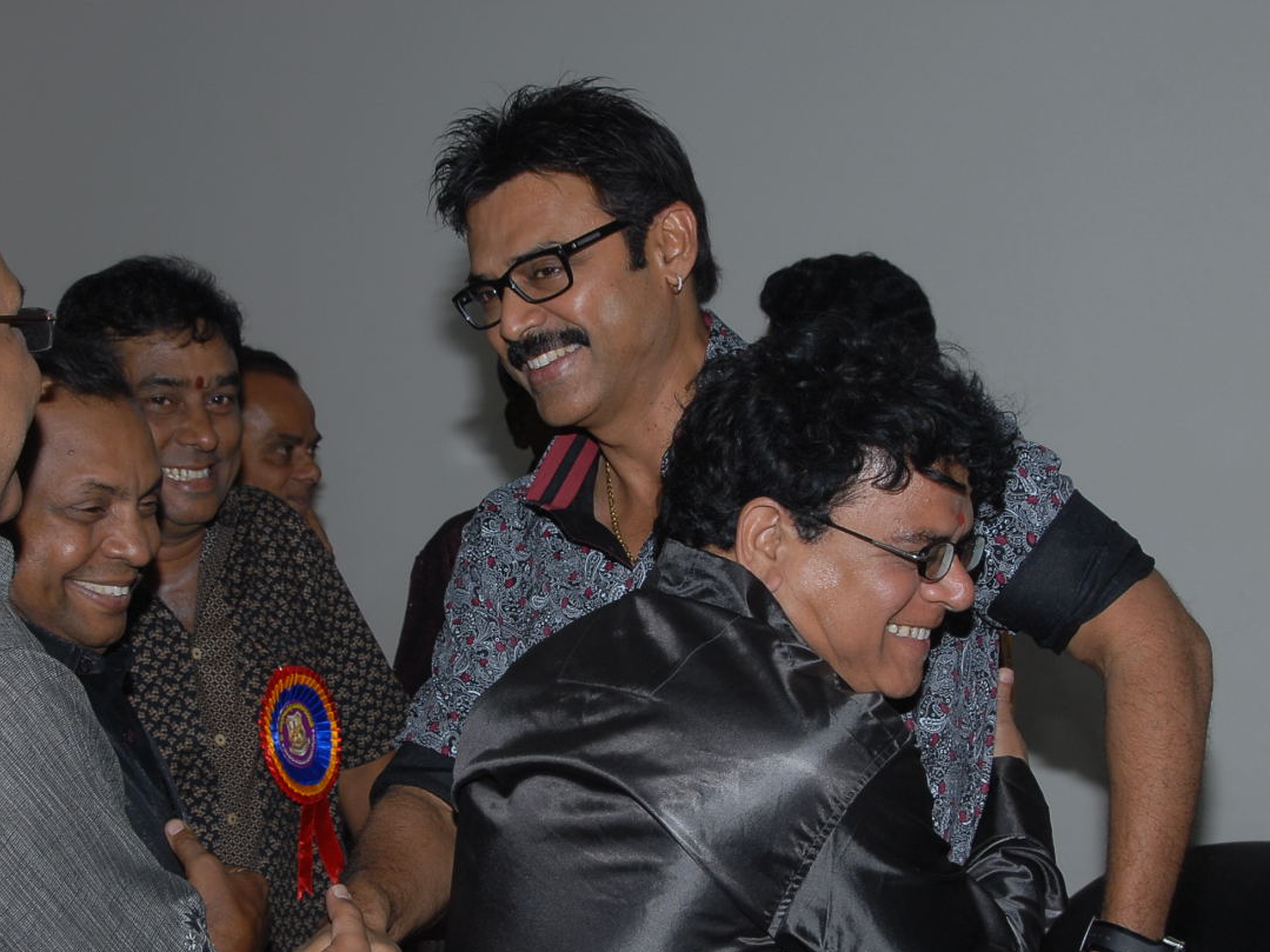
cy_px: 600
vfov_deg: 24.3
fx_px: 2201
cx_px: 554
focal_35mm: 60
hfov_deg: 32.1
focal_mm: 28
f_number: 9
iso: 200
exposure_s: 1/125
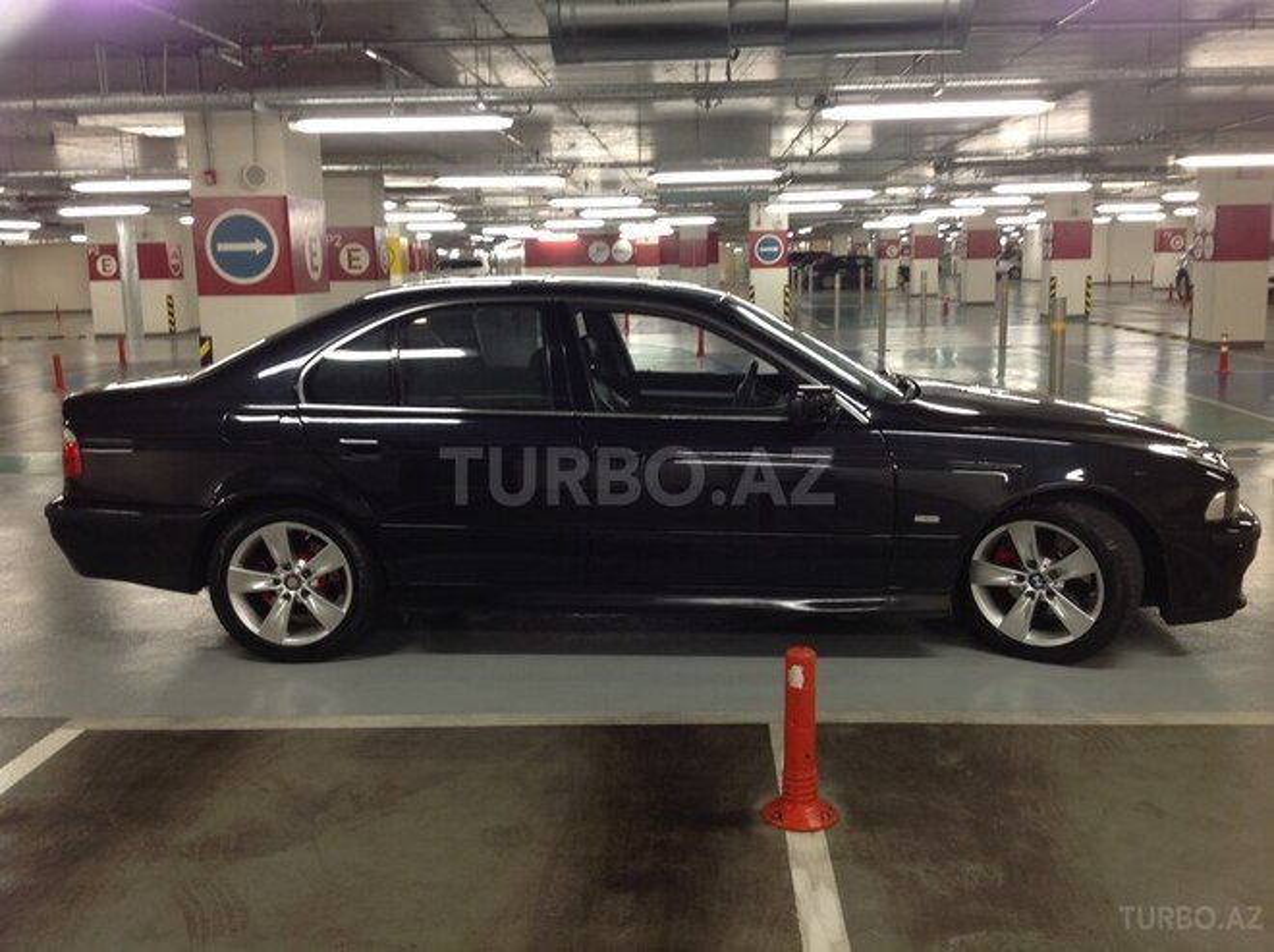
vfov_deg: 40.6
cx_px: 637
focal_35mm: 35
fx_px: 1286
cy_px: 476
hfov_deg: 52.7
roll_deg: -0.3
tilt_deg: -8.7
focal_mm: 4.28
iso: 50
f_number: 2.4
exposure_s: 1/17
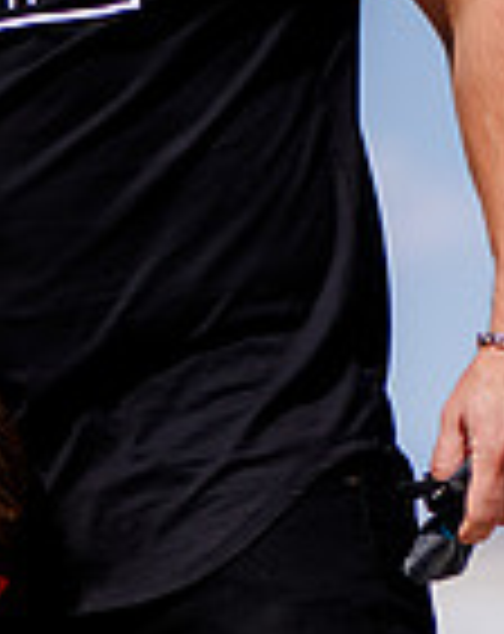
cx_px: 429
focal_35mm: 473
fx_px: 8858
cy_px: 369
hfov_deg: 3.3
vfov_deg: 4.1
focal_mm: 105
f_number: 2.8
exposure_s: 1/6400
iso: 125
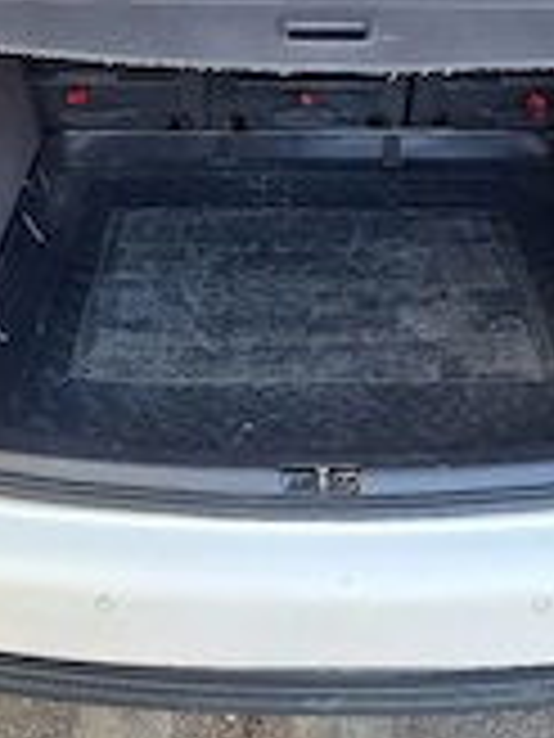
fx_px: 1195
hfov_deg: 26.1
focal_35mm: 56
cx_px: 302
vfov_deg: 32.6
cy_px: 68
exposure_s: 1/161
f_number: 1.8
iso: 40
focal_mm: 5.54
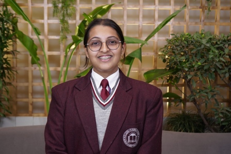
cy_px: 77
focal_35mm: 54
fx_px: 347
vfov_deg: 25.1
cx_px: 116
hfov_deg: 36.9
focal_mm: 36
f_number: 4
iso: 320
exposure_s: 1/80
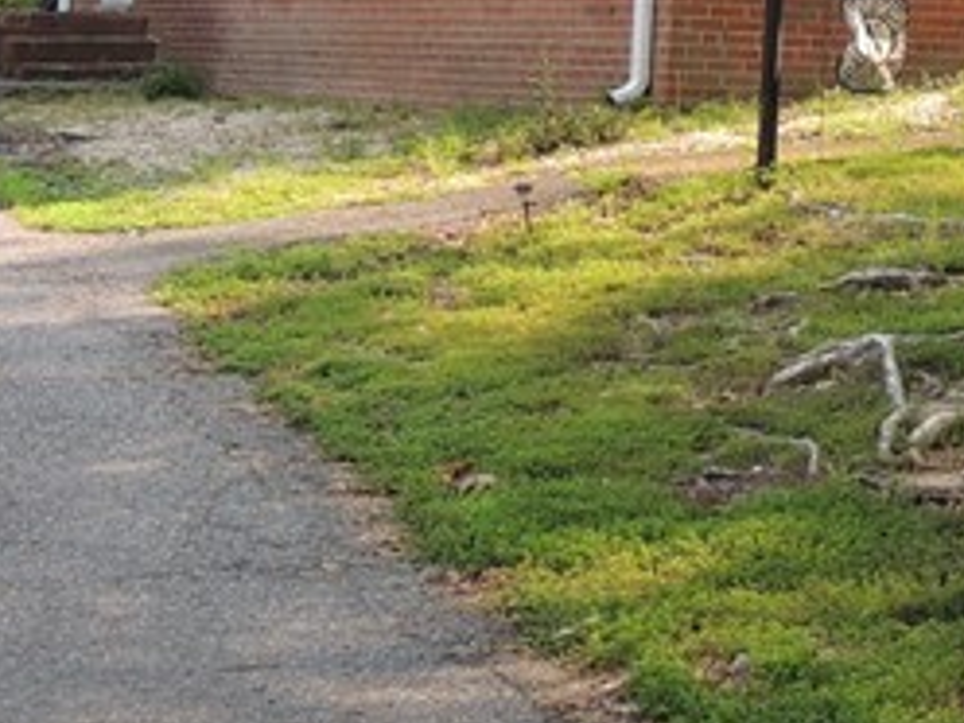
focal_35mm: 124
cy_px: -350
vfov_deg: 11.5
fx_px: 3453
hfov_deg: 14.9
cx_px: 1388
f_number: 3.1
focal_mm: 5.3
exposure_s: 1/200
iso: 100
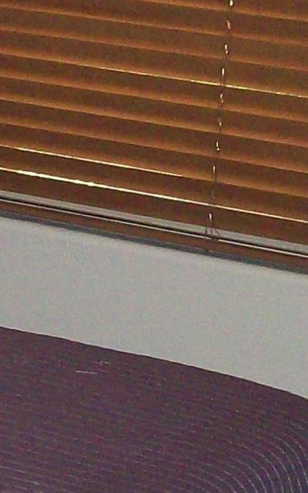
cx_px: -268
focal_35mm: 161
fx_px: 2164
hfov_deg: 7.8
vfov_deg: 13.0
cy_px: 105
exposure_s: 1/64
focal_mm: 6
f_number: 2.7
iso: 200
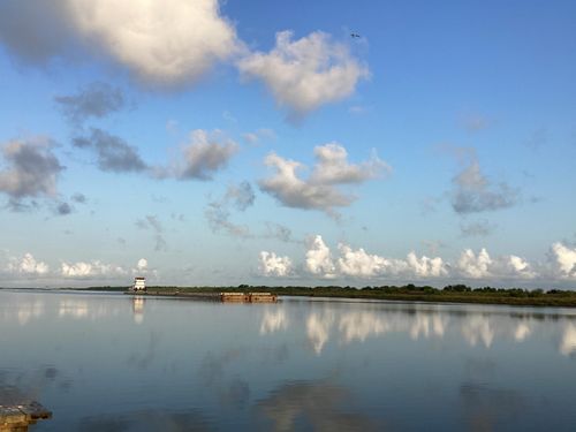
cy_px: 216
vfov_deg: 45.4
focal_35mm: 31
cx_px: 288
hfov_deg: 58.4
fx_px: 516
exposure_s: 1/905
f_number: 2.4
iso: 25
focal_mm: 3.3
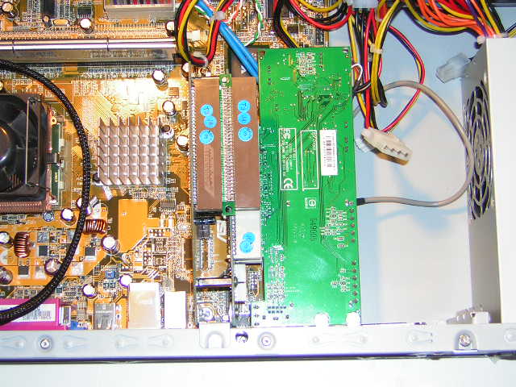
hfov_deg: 26.3
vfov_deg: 19.9
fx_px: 1103
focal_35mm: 74
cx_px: 258
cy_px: 194
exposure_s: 1/60.1
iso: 50
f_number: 3.8
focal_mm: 9.6
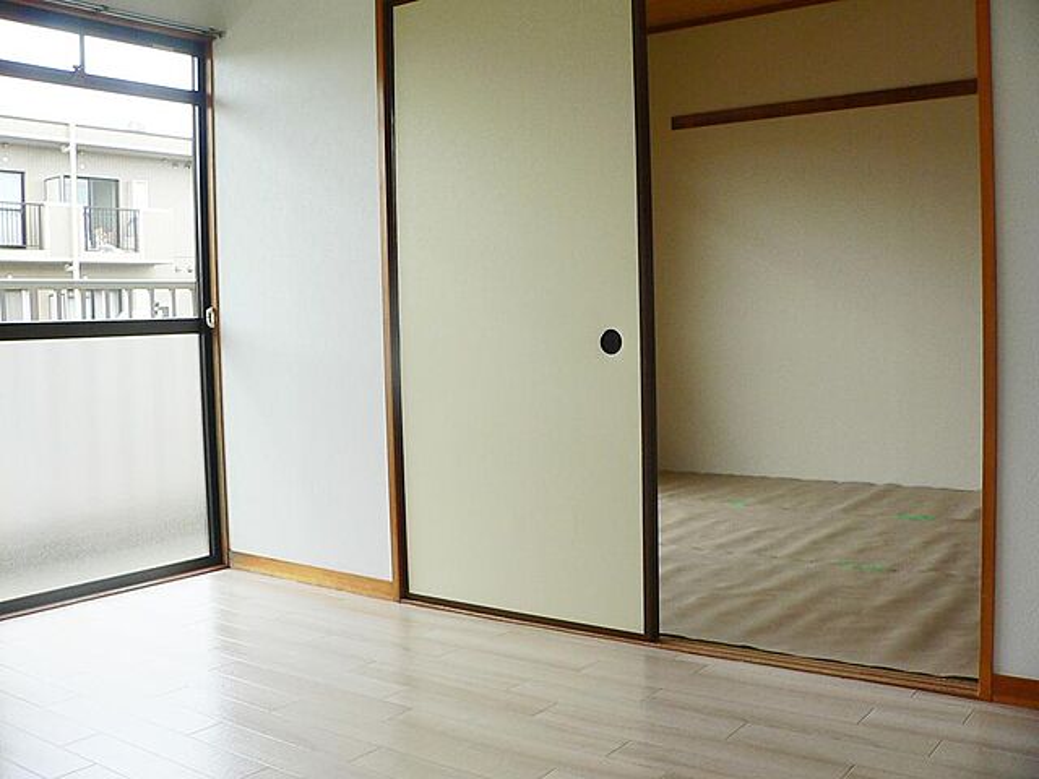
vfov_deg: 40.7
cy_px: 390
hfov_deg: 52.6
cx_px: 520
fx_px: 1051
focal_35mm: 35
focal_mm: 4.6
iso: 80
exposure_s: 1/100
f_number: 3.3
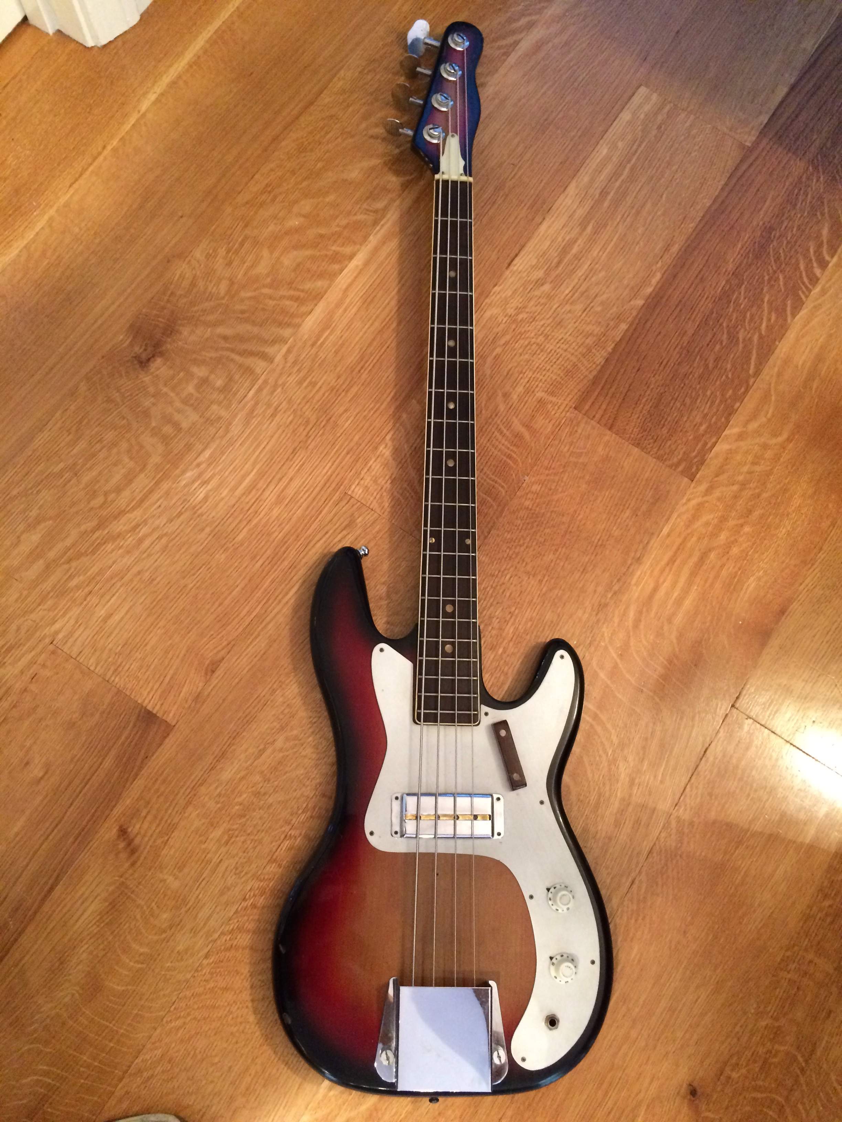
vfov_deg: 61.7
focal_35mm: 29
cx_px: 421
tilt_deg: -76.0
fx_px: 941
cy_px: 561
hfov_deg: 48.2
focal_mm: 4.15
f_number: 2.2
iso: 320
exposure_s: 1/17
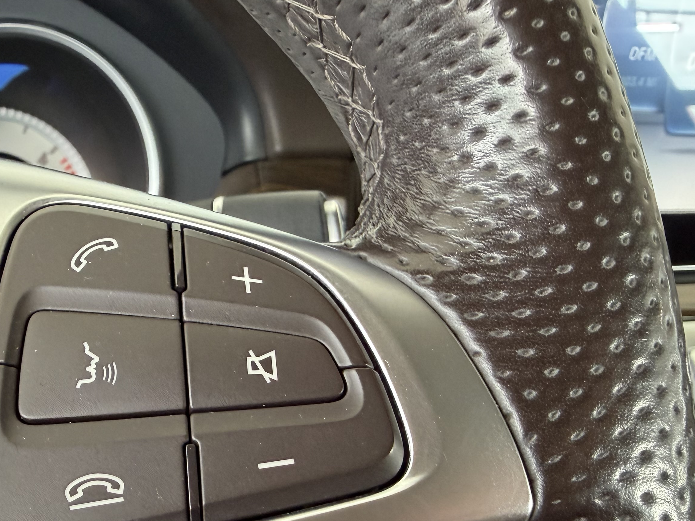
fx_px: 843
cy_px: 410
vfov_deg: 33.4
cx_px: 228
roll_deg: -1.0
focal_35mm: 42
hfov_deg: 44.1
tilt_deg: -20.3
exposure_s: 1/64
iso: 320
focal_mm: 2.22
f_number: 2.2
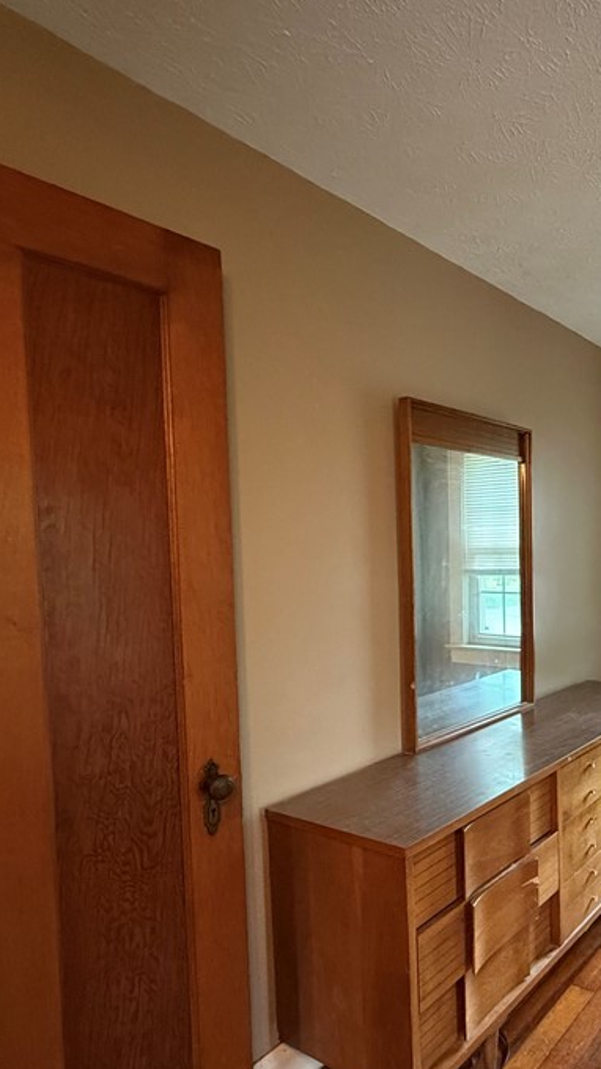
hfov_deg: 42.9
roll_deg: +0.3
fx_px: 652
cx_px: 595
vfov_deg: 78.5
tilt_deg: -2.7
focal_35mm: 23
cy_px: 581
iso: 640
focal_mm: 2.22
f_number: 2.2
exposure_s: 1/60
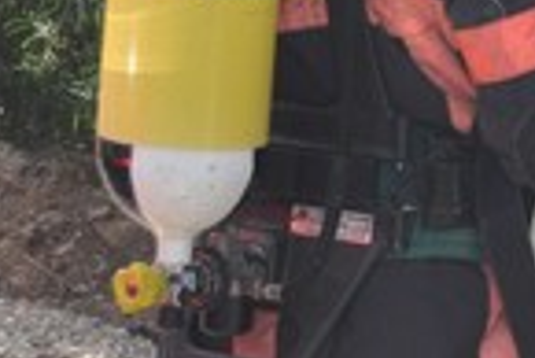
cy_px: -268
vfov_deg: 5.4
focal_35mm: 251
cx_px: 1096
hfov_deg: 7.8
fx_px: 3734
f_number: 8
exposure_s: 1/250
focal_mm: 38
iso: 200
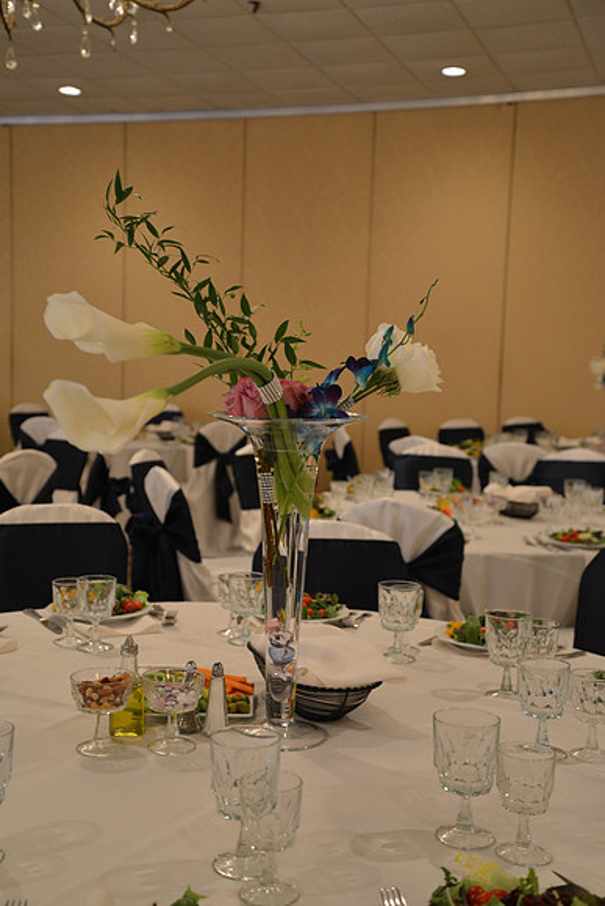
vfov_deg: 41.1
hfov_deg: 28.1
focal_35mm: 48
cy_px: 453
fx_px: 1209
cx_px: 302
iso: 1250
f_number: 4.5
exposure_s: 1/20
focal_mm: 48
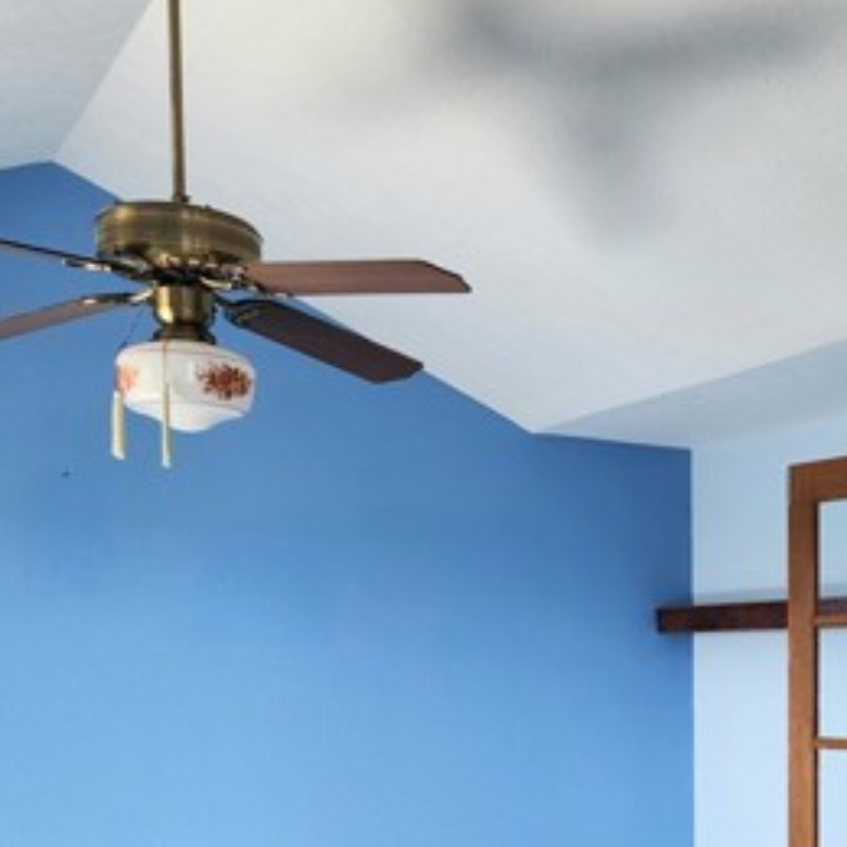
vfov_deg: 32.7
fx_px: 1384
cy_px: 720
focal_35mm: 50
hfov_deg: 32.1
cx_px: 792
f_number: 1.8
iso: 100
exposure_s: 1/182
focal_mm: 6.4
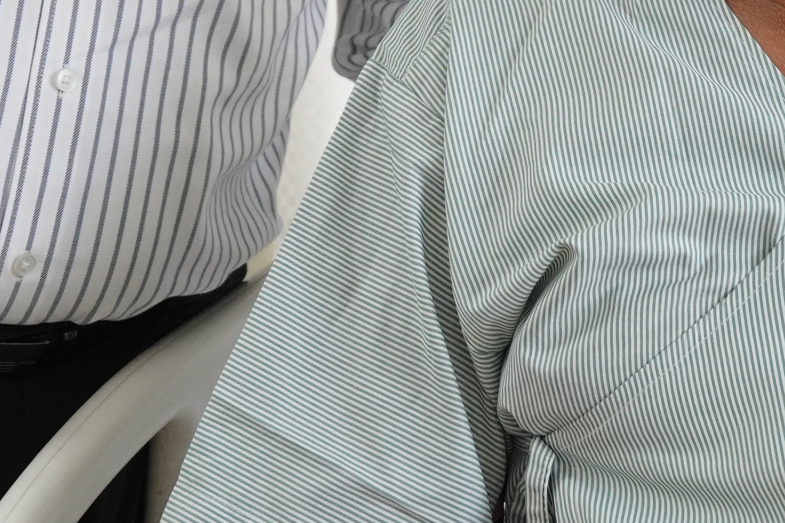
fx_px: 3271
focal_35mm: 150
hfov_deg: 13.7
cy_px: -242
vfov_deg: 8.9
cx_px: 448
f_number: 2.8
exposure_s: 1/200
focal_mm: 25
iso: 500
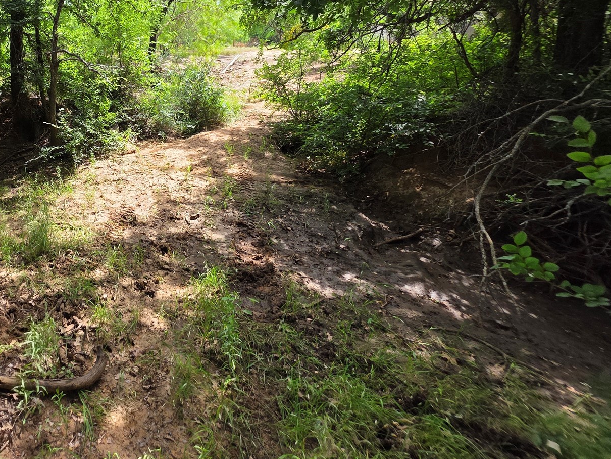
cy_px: 108
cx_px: 108
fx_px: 388
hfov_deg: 67.9
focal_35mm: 22
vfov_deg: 57.6
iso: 40
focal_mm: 2.2
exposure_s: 1/416
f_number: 1.9
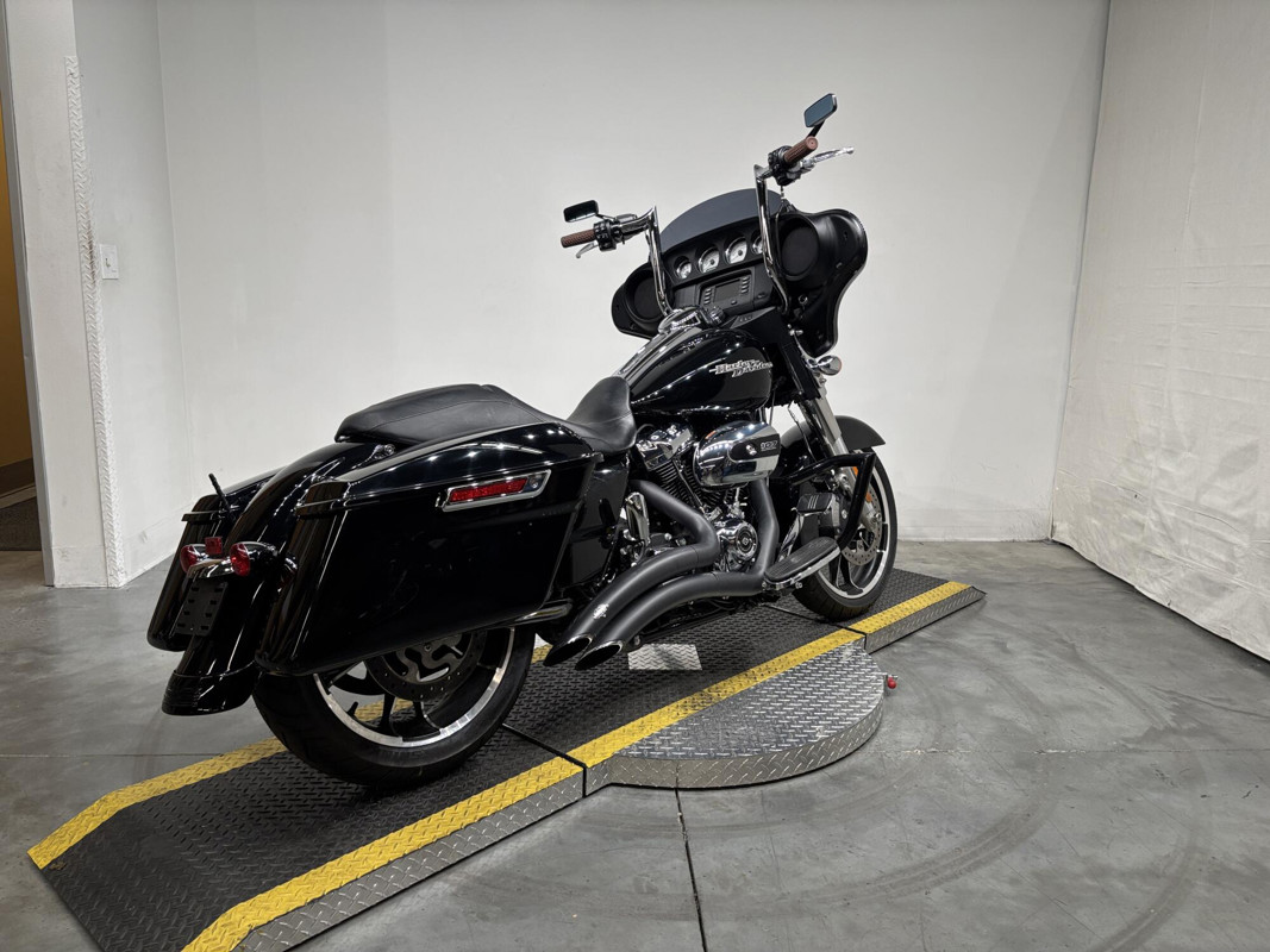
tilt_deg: -11.3
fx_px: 954
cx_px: 635
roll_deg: -0.5
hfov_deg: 67.3
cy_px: 476
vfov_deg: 53.1
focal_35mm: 26
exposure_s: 1/120
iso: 125
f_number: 1.6
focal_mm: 5.96
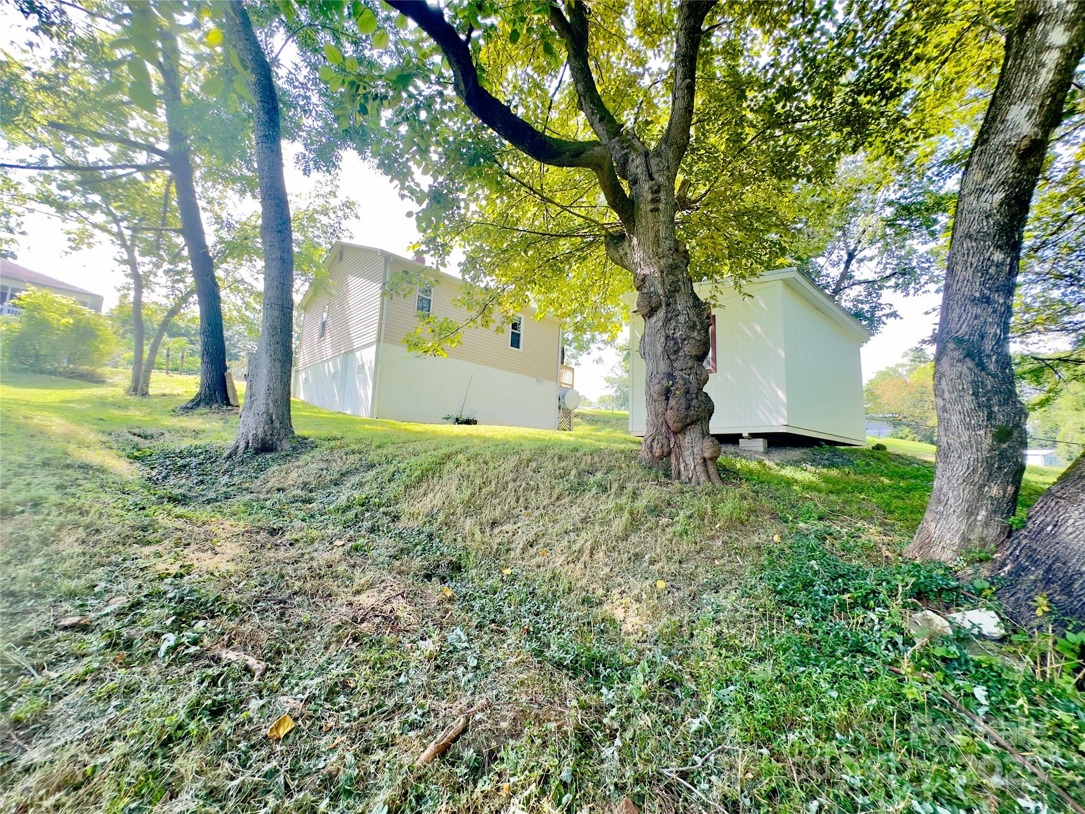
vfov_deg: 85.7
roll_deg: -1.4
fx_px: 439
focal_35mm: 14
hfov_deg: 102.1
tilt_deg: +7.7
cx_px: 542
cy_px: 407
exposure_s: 1/99
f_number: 2.2
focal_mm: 2.22
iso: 100
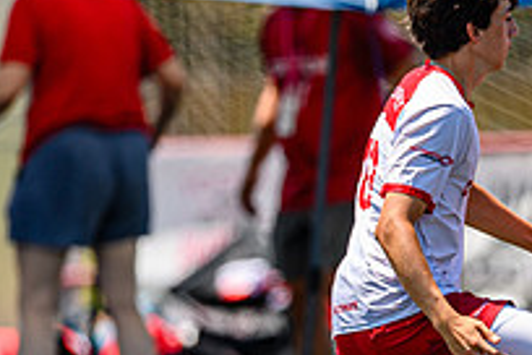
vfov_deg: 1.2
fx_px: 16786
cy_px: 299
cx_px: 647
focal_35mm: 1136
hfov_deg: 1.8
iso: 100
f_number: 3.2
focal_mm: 400
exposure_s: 1/1250
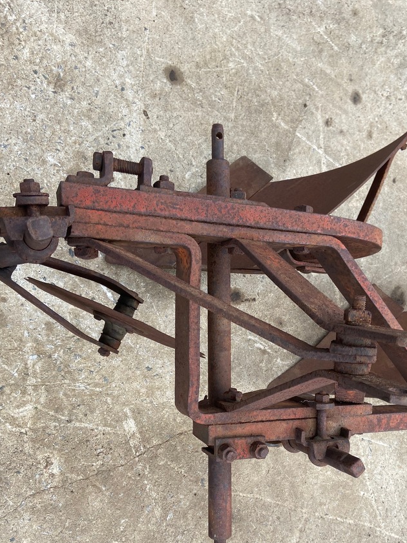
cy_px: 343
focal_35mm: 33
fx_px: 518
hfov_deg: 42.8
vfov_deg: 54.7
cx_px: 227
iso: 32
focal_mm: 4.25
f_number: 1.8
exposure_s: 1/633
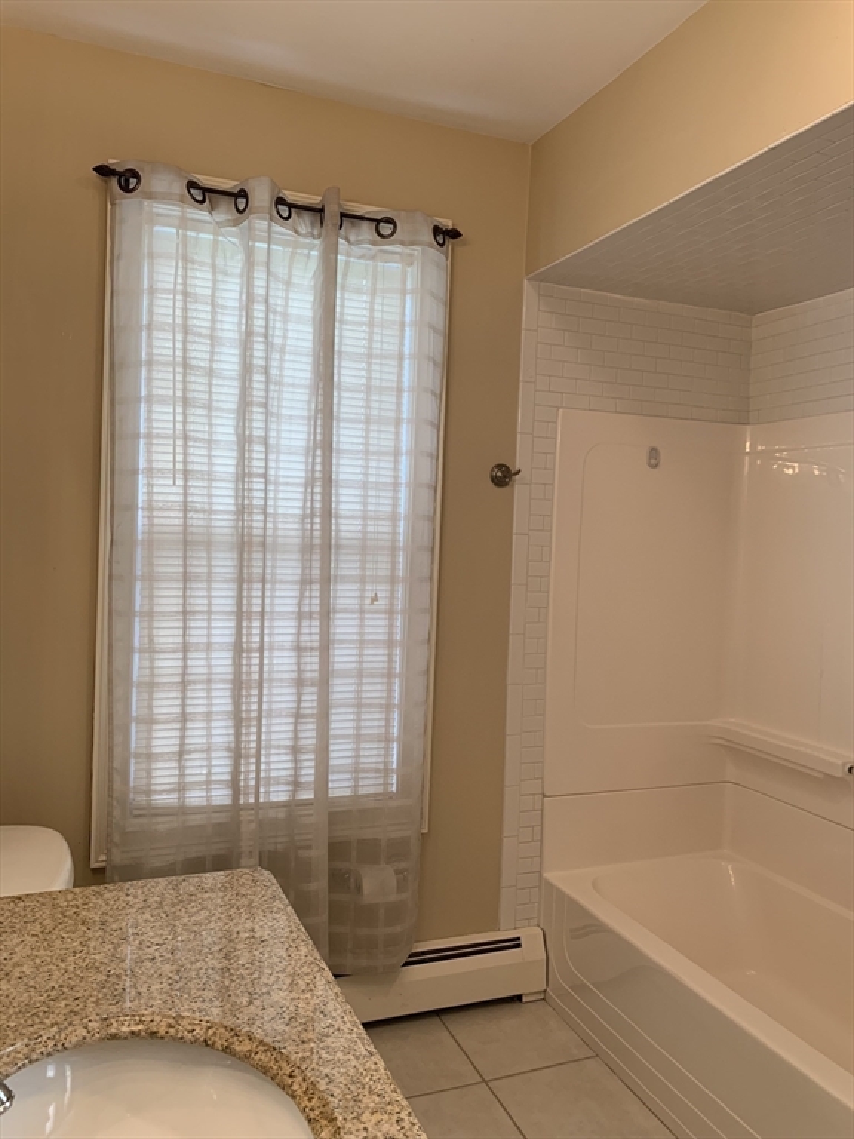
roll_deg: -3.1
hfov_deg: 53.1
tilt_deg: -0.6
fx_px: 855
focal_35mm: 26
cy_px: 570
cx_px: 427
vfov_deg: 67.3
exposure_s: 1/120
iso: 100
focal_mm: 4.25
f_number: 1.8
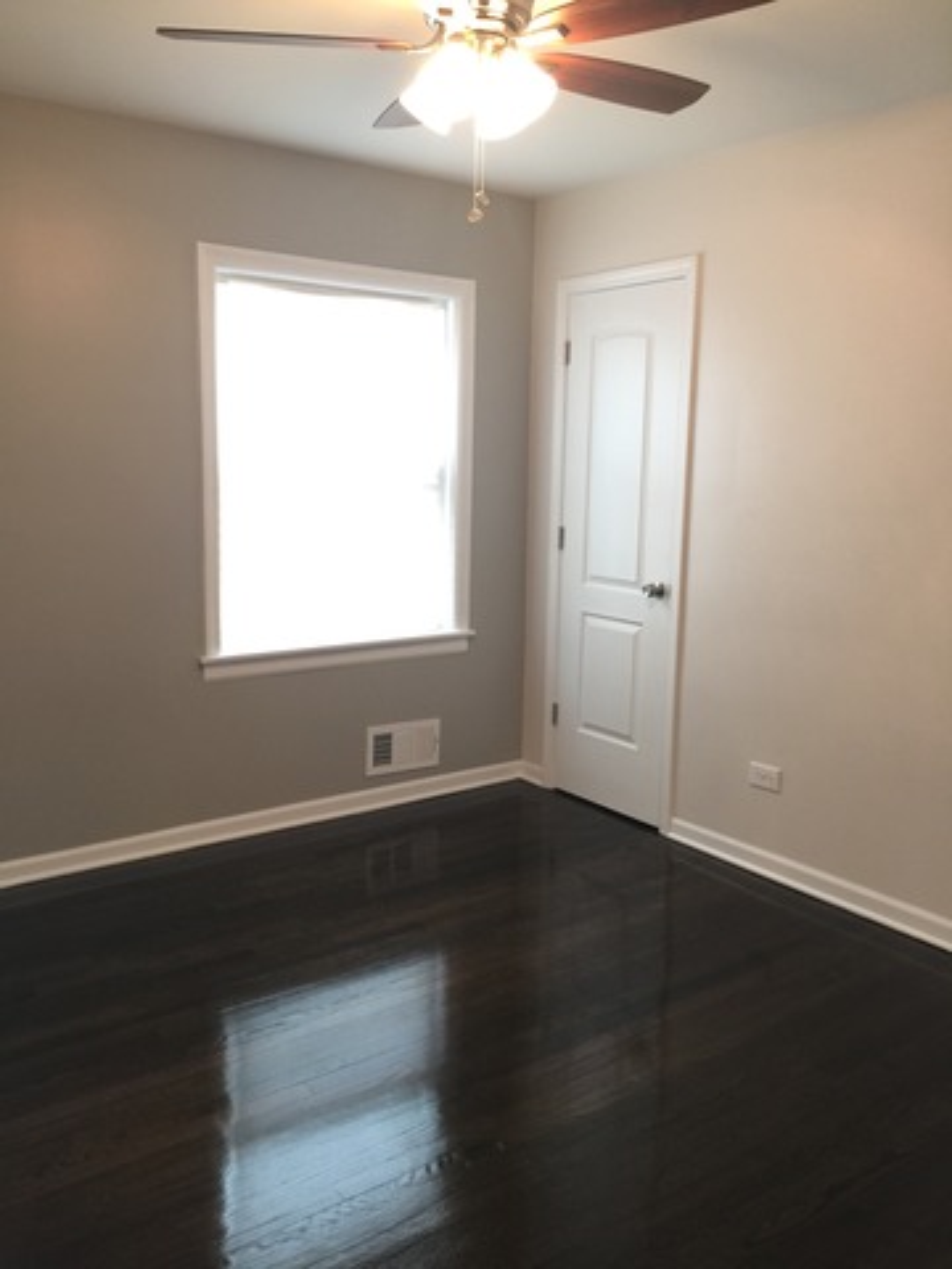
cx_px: 476
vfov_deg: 61.7
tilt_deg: -8.6
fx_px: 1063
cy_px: 634
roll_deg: -1.4
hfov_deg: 48.2
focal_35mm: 29
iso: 64
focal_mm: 4.15
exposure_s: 1/15
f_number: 2.2
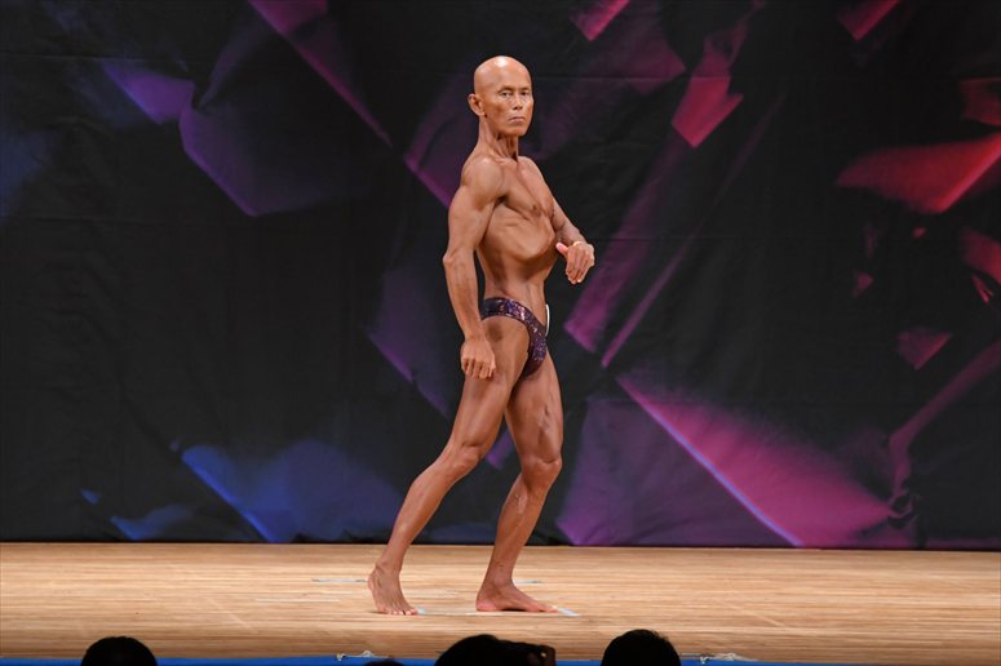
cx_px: 500
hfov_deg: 8.1
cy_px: 333
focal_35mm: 255
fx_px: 7087
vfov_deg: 5.4
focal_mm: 170
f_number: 5.6
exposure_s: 1/400
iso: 3200
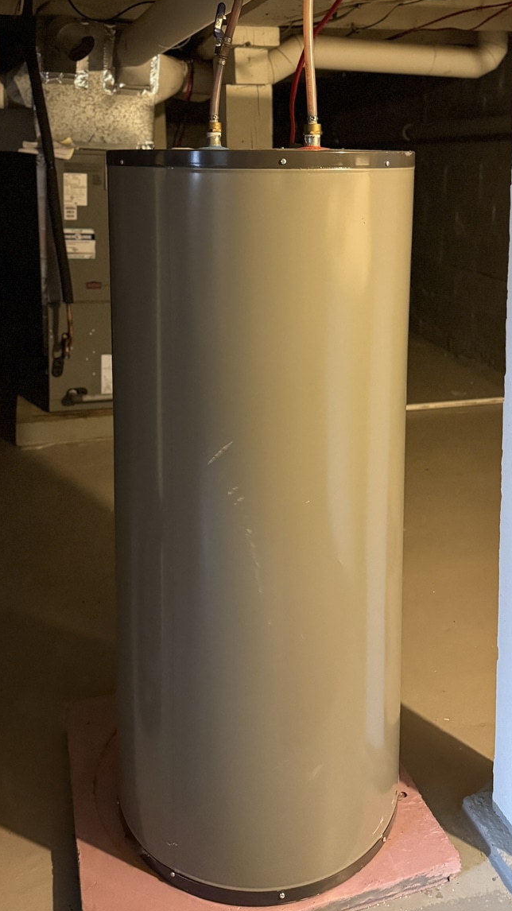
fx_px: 652
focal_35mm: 27
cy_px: 449
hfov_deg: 42.9
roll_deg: -1.0
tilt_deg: -17.4
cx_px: 260
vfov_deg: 69.9
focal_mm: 6.76
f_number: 1.78
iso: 800
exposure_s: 1/30
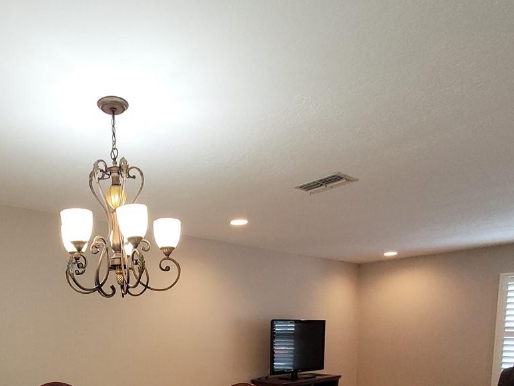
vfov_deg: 43.6
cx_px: 167
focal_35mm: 27
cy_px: 390
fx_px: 401
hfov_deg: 63.5
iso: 160
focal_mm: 1.74
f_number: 2.2
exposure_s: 1/60
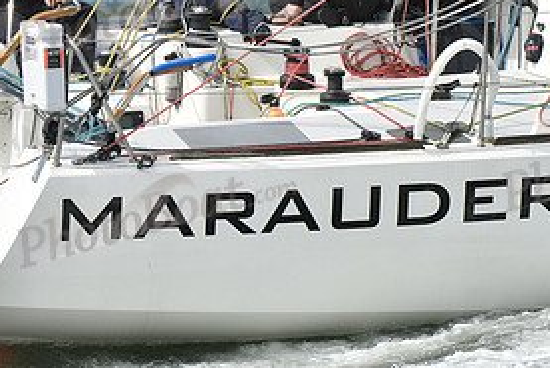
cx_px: 401
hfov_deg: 8.5
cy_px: 85
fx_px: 3714
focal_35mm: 243
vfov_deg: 5.7
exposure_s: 1/1000
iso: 320
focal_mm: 116
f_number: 8
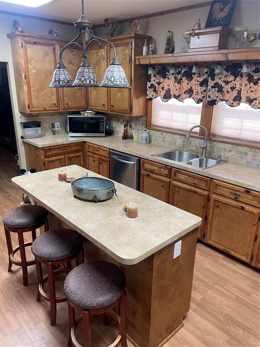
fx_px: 260
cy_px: 174
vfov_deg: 67.3
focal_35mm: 26
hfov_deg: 53.1
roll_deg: -1.6
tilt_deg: -19.4
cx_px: 130
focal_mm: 4.2
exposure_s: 1/41
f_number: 1.6
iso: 100
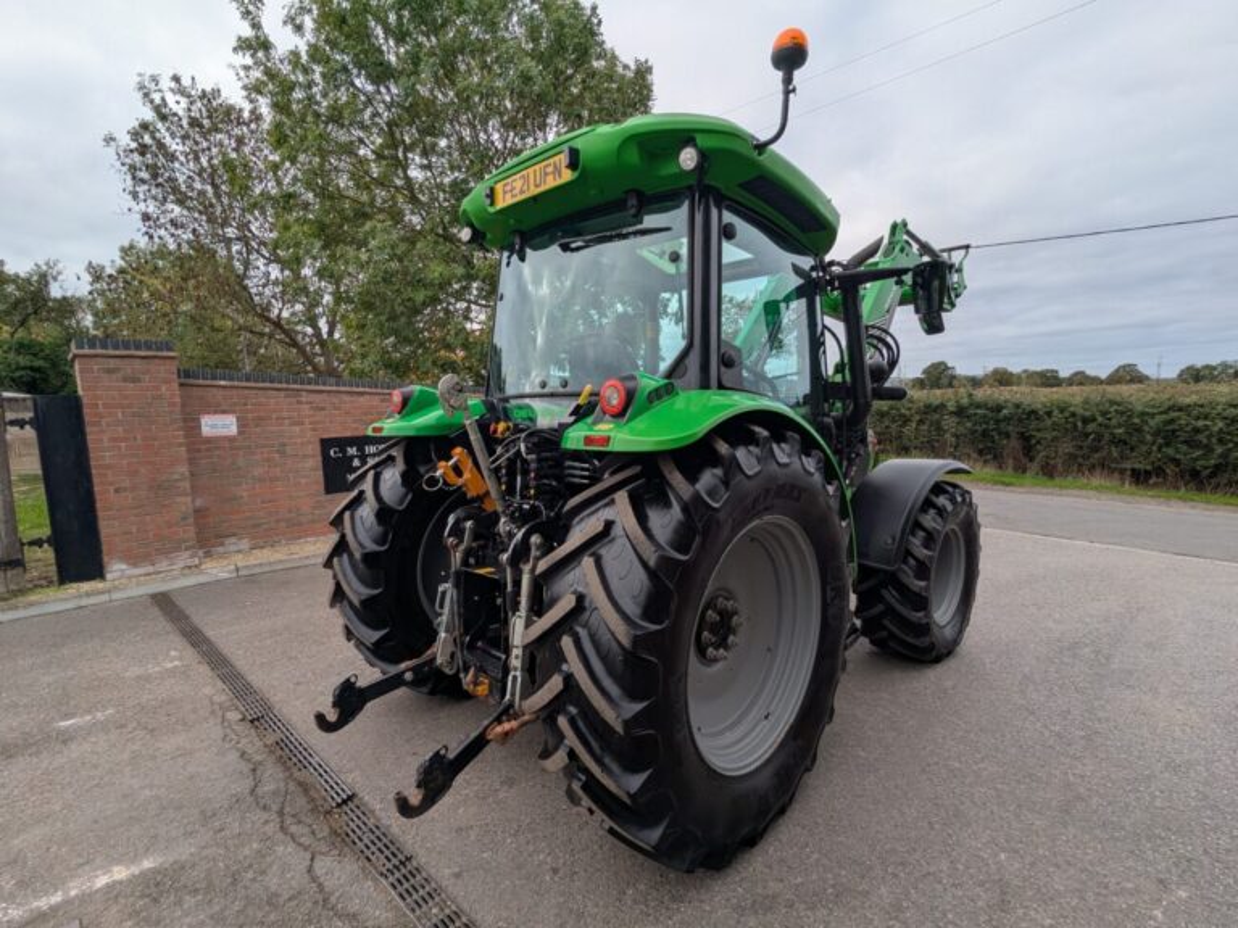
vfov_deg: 78.1
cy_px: 464
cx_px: 619
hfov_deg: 94.5
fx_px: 572
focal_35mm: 16
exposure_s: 1/525
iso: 45
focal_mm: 2.35
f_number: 2.2
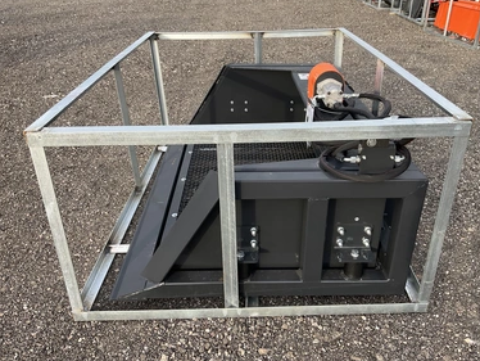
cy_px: 177
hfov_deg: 58.3
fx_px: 430
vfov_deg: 45.5
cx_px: 252
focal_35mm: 31
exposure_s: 1/211
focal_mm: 3
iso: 20
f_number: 1.8
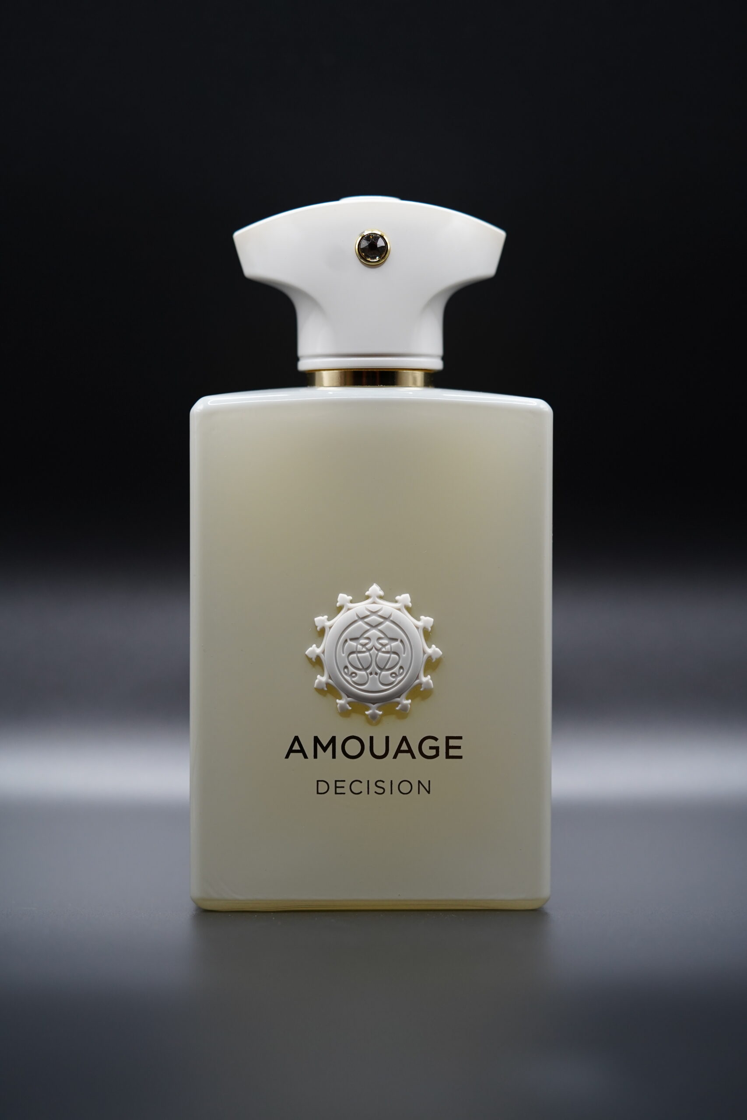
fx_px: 2801
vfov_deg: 22.6
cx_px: 374
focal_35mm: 90
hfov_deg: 15.2
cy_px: 560
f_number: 3.2
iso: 1000
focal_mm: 90
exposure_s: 1/100
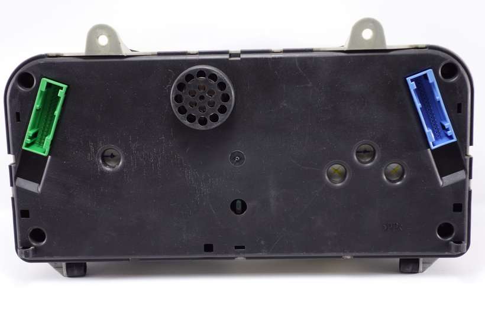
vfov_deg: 21.9
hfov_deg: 32.4
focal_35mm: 62
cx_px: 242
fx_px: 835
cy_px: 162
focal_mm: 23.01
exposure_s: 1/80
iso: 500
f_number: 3.5
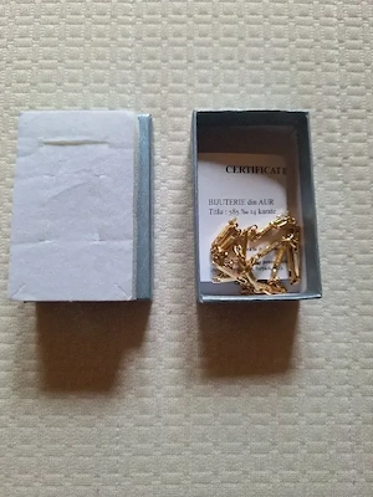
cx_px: 186
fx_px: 330
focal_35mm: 23
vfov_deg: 73.9
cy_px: 248
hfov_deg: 58.9
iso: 250
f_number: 1.8
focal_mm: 5.54
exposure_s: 1/50
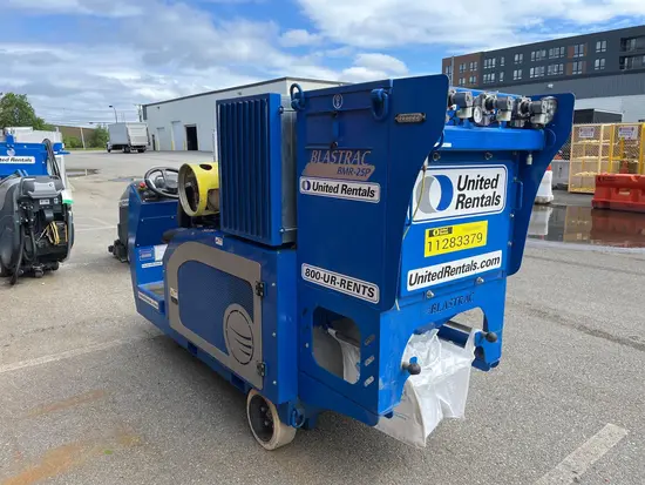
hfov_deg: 67.3
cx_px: 322
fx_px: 485
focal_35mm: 26
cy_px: 242
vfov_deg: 53.1
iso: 50
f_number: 1.6
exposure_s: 1/1477
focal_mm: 5.1
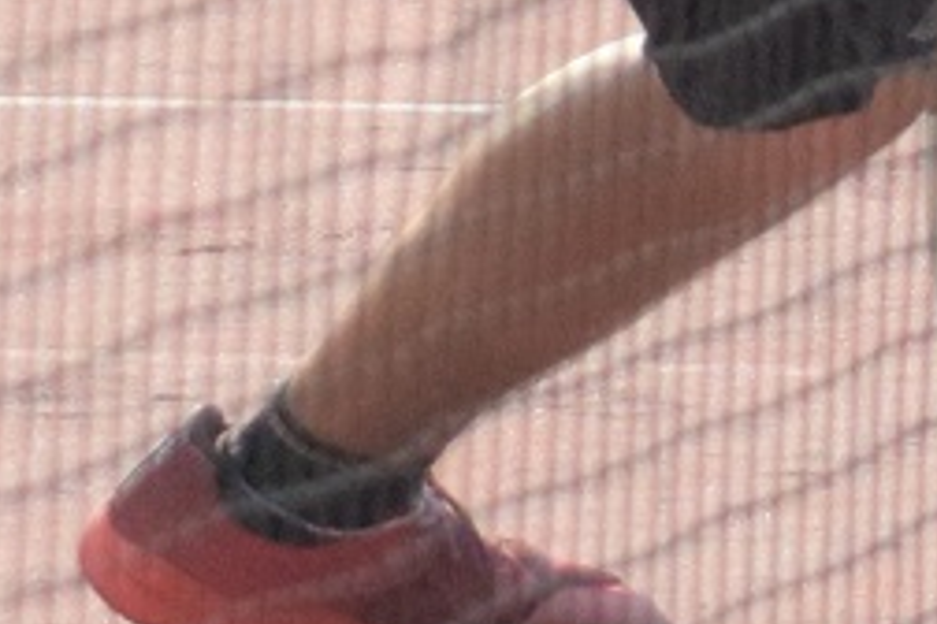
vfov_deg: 1.6
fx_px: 22278
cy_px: -1309
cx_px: 1260
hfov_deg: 2.4
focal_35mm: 856
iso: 2500
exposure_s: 1/2000
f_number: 4.5
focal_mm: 72
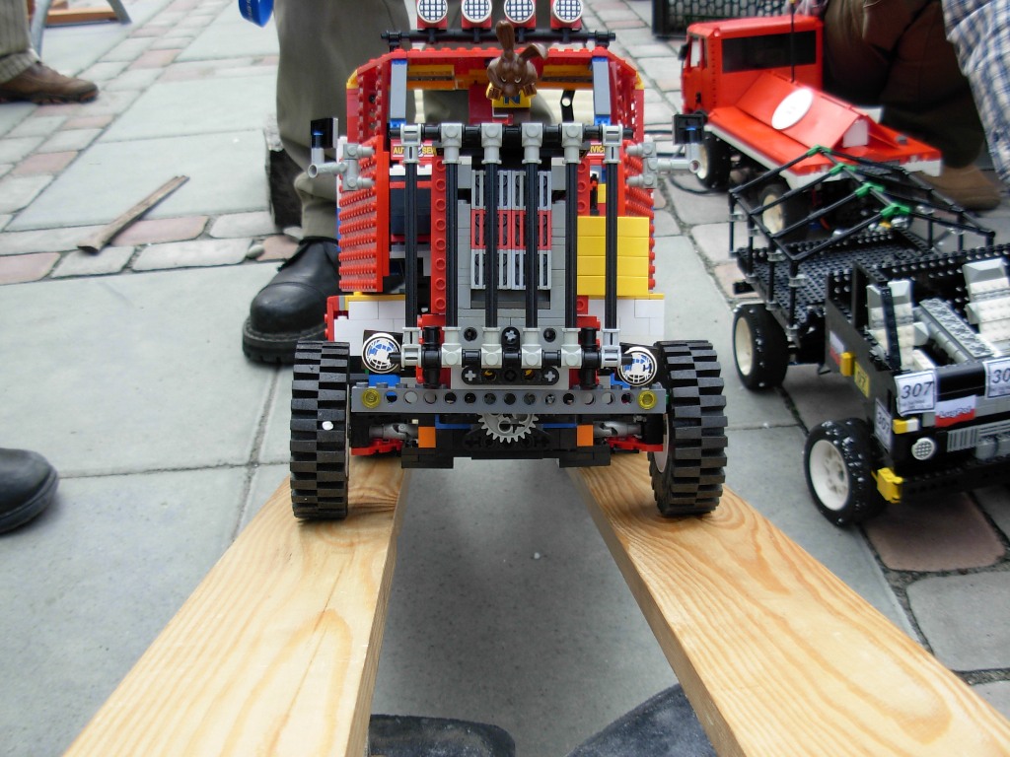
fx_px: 1109
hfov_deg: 49.0
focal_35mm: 38
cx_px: 505
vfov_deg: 37.7
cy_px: 378
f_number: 2.9
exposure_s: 1/144
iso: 79
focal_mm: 6.3
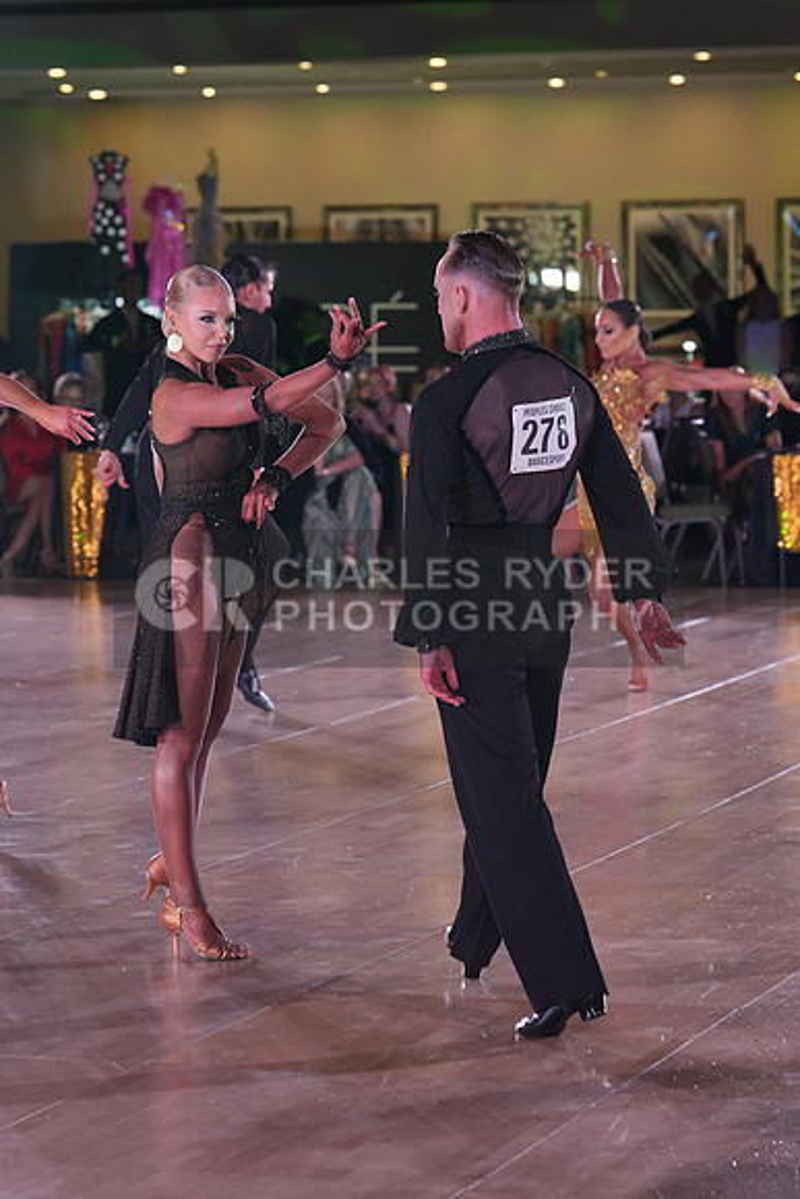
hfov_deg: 11.3
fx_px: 4031
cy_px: 600
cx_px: 400
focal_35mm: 121
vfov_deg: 16.9
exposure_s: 1/400
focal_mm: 81
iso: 1250
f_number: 4
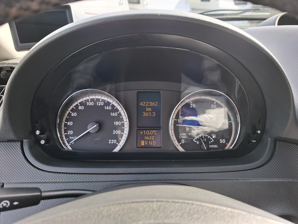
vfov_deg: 58.9
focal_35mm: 23
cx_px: 149
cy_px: 112
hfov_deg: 73.9
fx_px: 198
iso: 64
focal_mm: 5.54
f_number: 1.8
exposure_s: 1/100
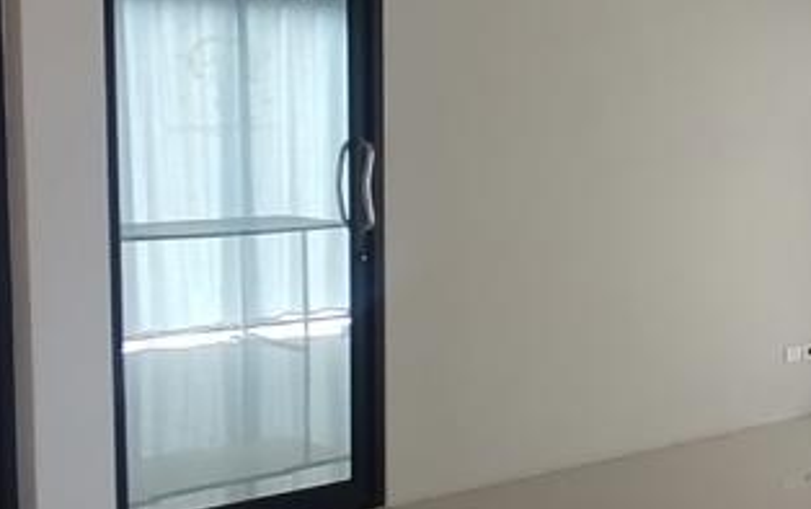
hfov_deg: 34.9
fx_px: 1283
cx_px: 513
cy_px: 276
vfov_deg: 22.4
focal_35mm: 58
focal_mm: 1.65
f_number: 2.2
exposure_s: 1/50
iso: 64
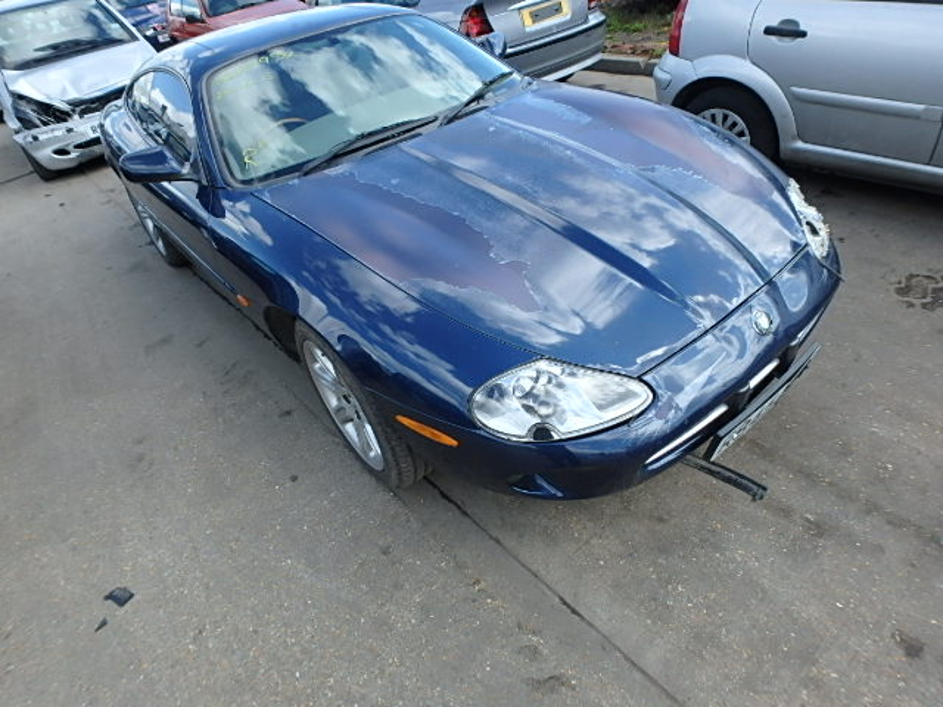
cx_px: 472
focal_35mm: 21
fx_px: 572
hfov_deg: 79.0
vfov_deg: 63.4
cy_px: 354
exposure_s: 1/400
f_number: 3.5
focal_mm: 3.7
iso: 125
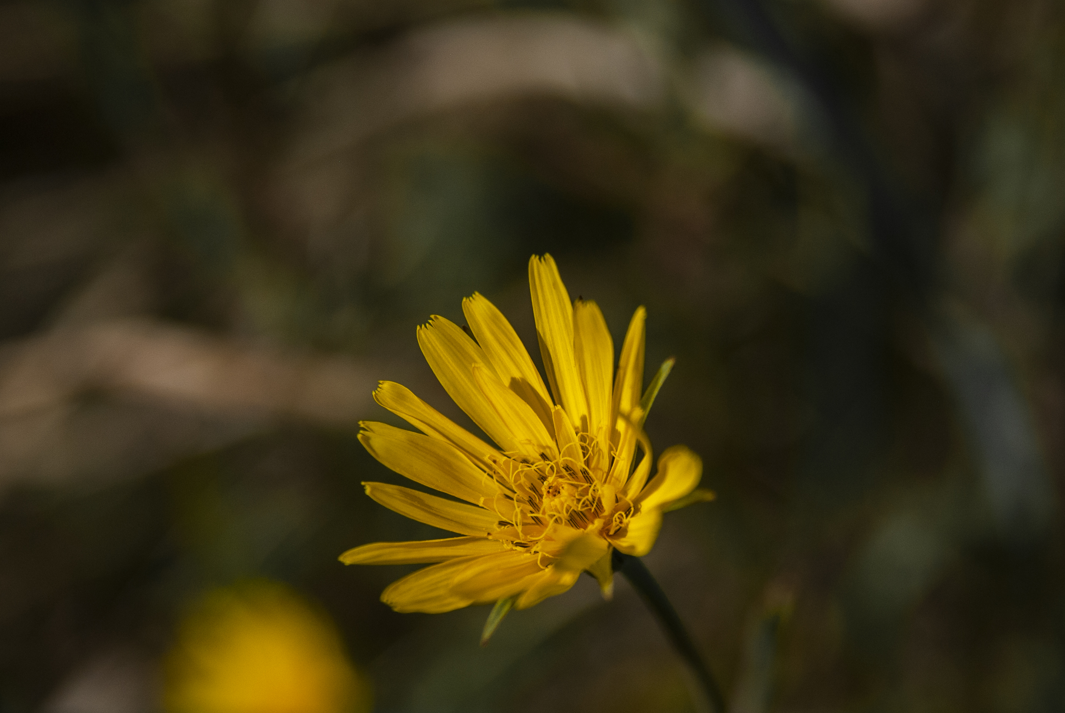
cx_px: 567
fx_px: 3051
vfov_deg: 13.3
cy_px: 478
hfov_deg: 19.8
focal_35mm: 103
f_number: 2.8
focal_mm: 50
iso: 160
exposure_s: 1/2000
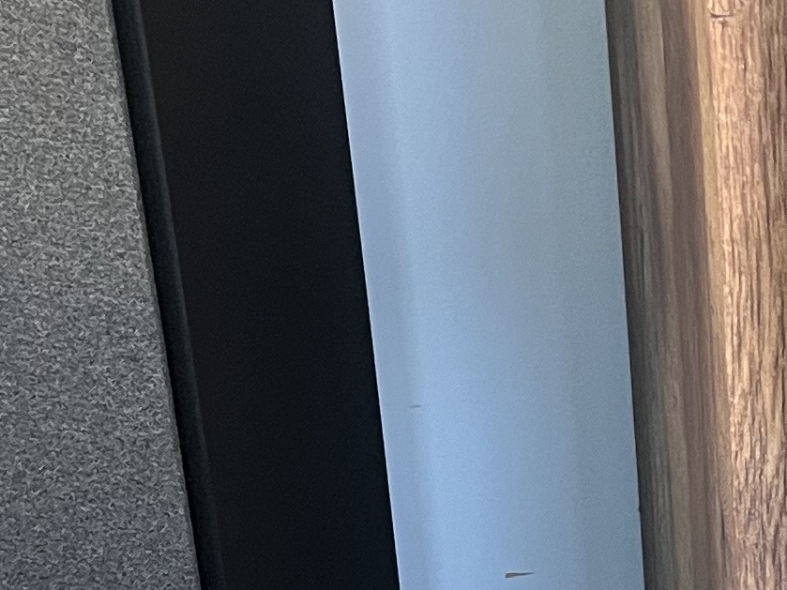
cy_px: 264
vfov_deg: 11.9
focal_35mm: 125
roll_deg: +1.3
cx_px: 964
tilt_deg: -25.8
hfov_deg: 15.2
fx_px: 2841
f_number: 1.5
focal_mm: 5.7
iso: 200
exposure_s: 1/60
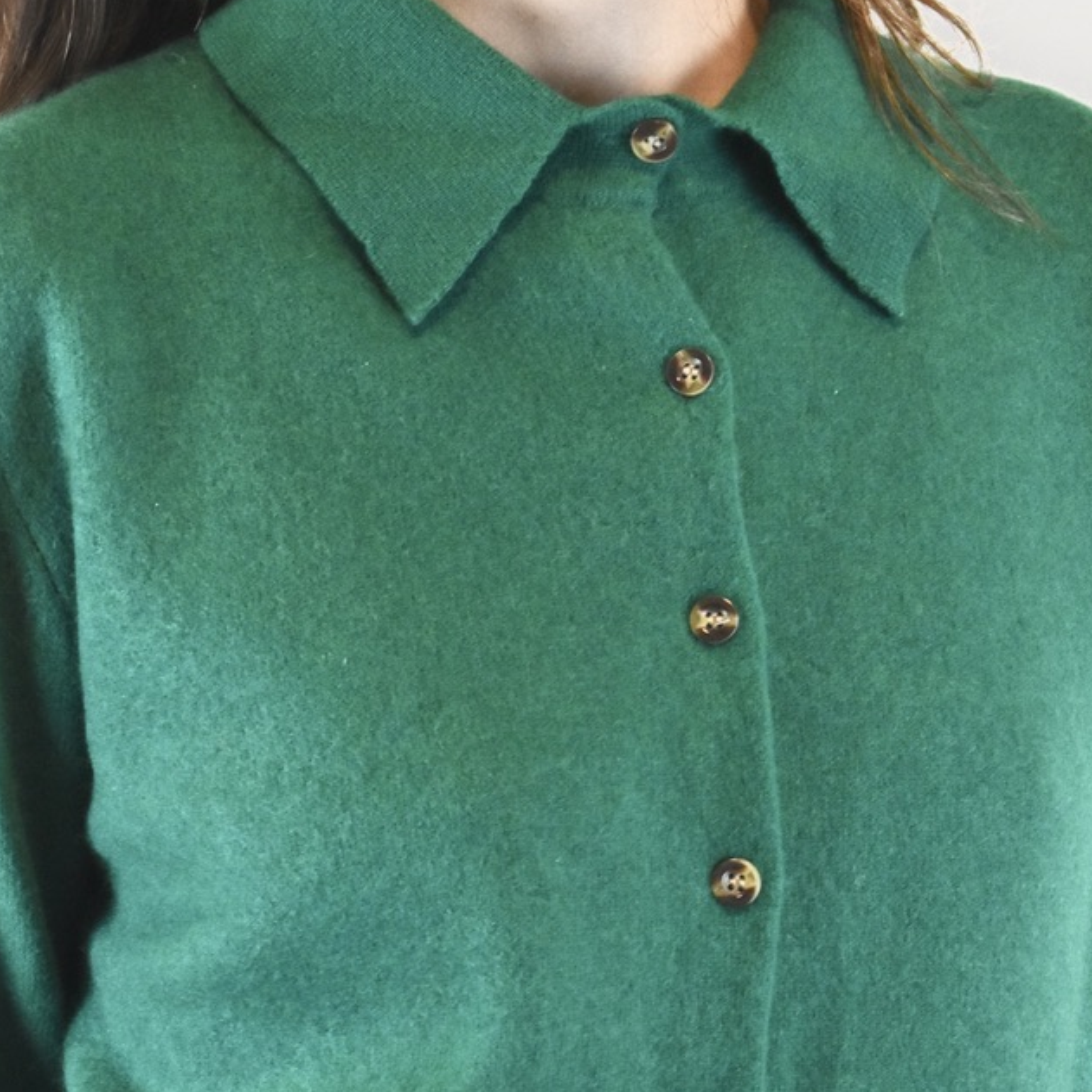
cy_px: 737
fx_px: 4309
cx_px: 594
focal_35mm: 121
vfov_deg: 14.4
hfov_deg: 14.4
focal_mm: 55
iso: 1600
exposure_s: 1/50
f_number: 16
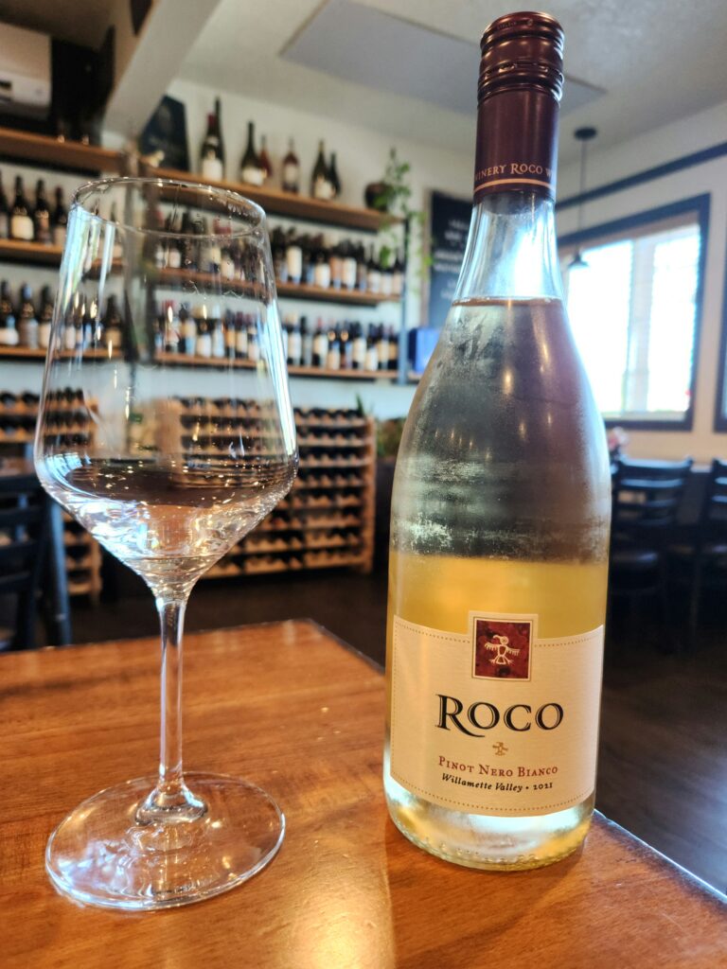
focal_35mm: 23
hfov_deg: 58.9
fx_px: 644
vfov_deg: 73.9
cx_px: 364
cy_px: 484
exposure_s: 1/60.2
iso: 200
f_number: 1.8
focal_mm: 5.4
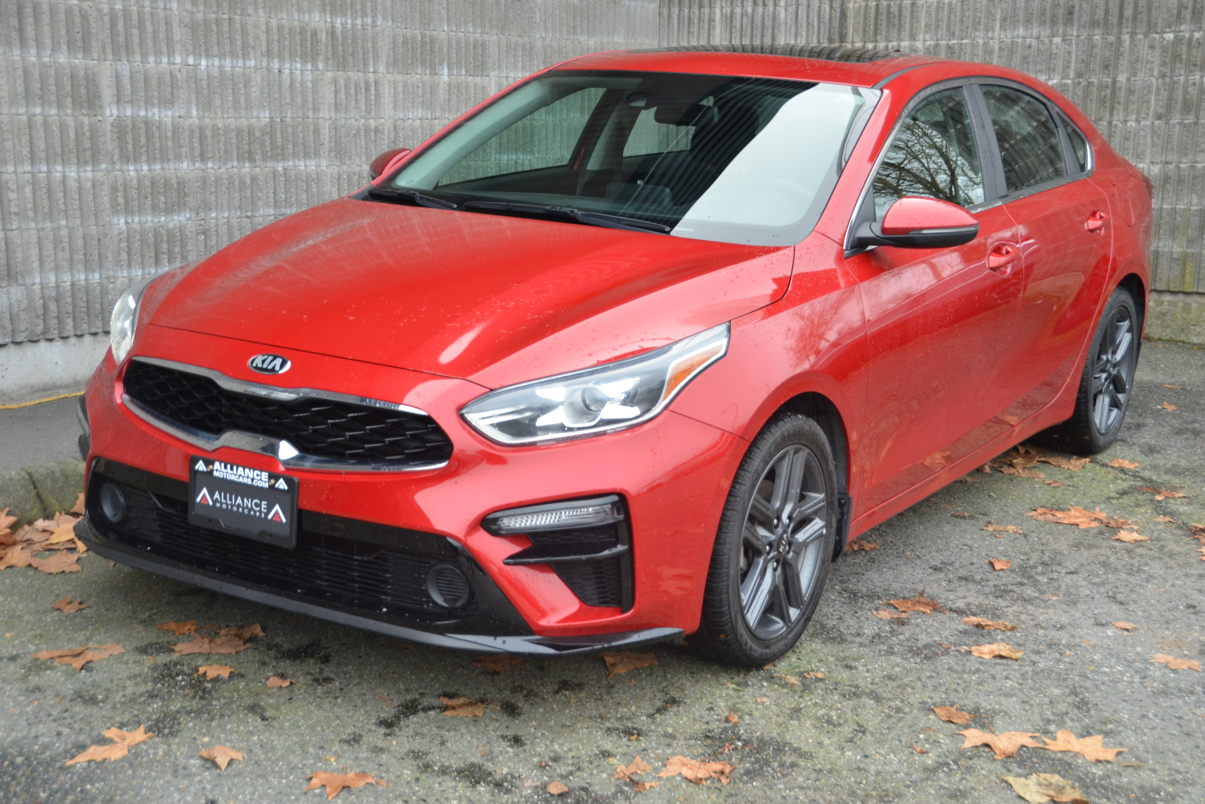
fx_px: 1640
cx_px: 615
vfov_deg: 27.5
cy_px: 397
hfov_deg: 40.3
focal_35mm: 49
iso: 400
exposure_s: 1/125
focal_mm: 32
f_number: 5.6
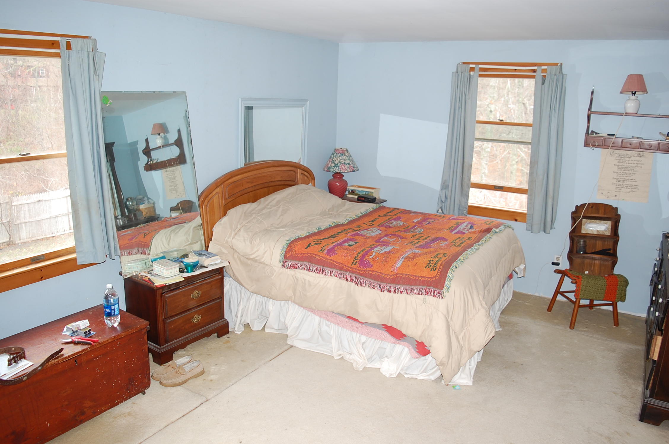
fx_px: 501
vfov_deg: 47.8
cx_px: 334
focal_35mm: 27
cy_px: 222
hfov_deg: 67.5
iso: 200
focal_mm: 18
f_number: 3.5
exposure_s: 1/60
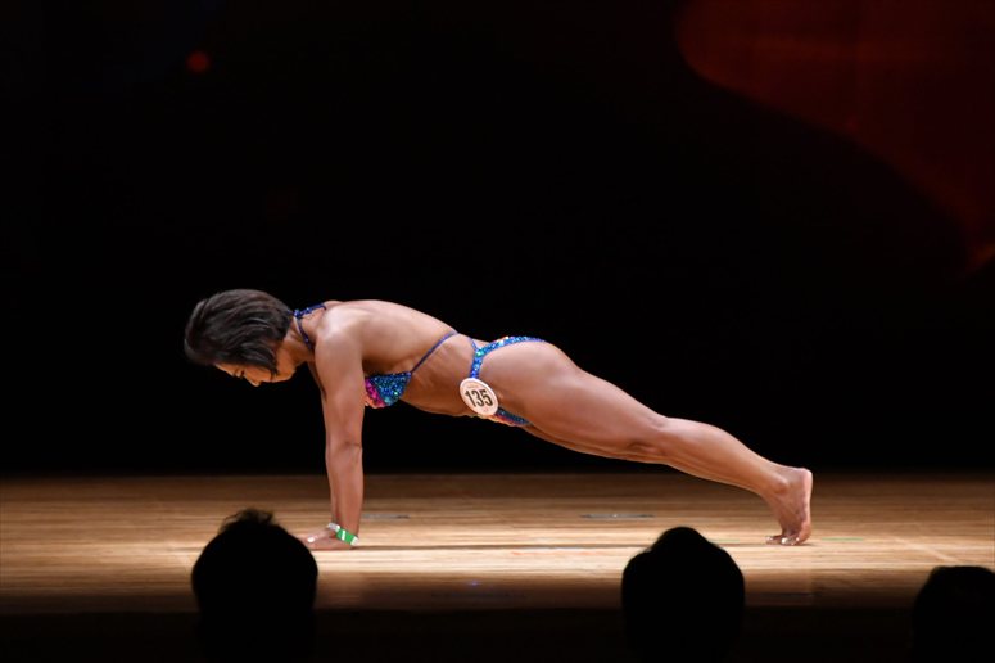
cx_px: 498
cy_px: 332
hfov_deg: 6.0
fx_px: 9531
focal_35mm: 345
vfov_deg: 4.0
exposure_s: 1/400
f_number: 5.6
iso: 3200
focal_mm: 230
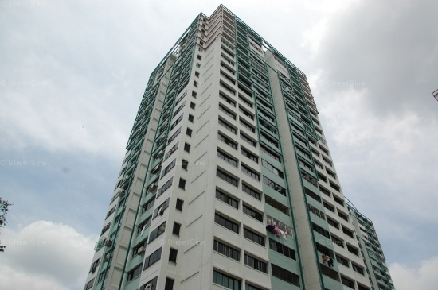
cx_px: 219
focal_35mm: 27
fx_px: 328
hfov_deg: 67.5
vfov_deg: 47.8
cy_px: 145
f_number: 6.3
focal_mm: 18
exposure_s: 1/3200
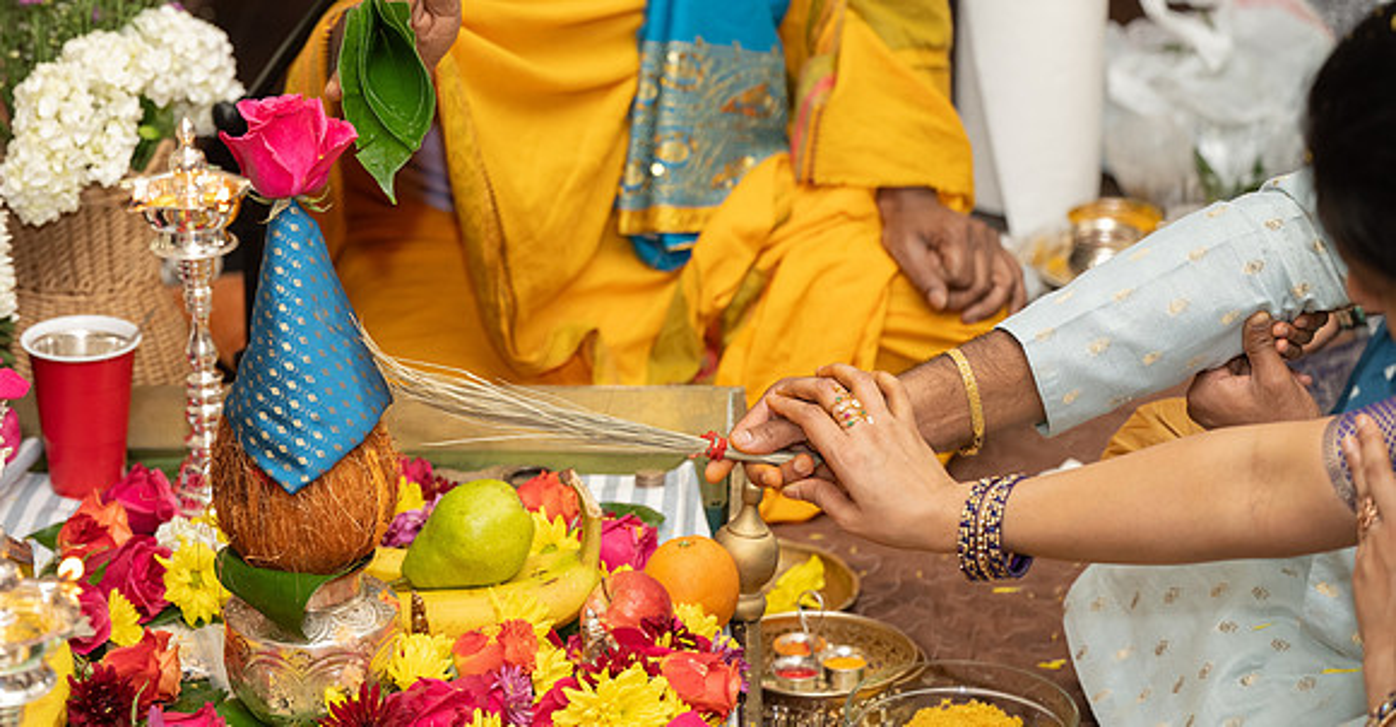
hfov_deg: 19.4
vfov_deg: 10.2
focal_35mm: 112
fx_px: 4068
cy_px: 58
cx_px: 393
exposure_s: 1/200
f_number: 2.8
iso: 500
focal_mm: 73
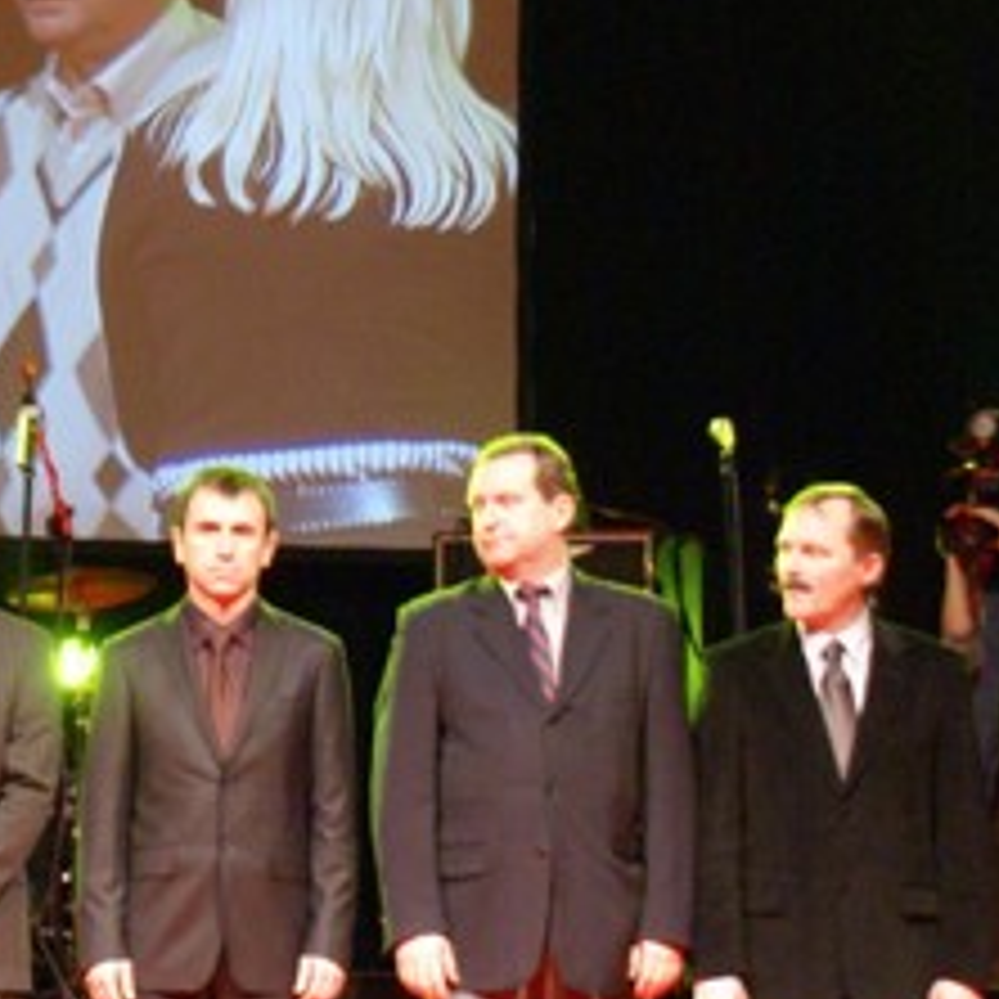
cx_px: -153
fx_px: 5257
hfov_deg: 10.7
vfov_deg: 10.8
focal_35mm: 161
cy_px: 315
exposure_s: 1/20
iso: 800
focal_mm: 40
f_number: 5.6
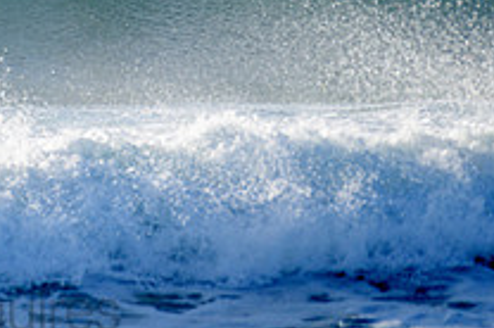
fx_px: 24812
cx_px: 109
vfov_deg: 0.8
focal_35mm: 1811
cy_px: -221
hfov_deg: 1.1
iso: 160
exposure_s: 1/1250
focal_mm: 500
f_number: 5.6
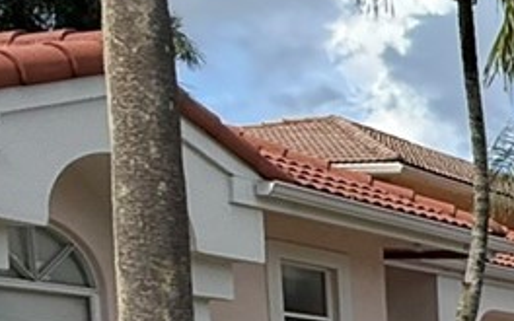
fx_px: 1261
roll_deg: +0.7
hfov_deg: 14.7
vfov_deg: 13.3
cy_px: 547
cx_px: 1234
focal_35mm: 90
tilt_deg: -5.8
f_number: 2.2
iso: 64
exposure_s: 1/1312
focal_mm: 2.22
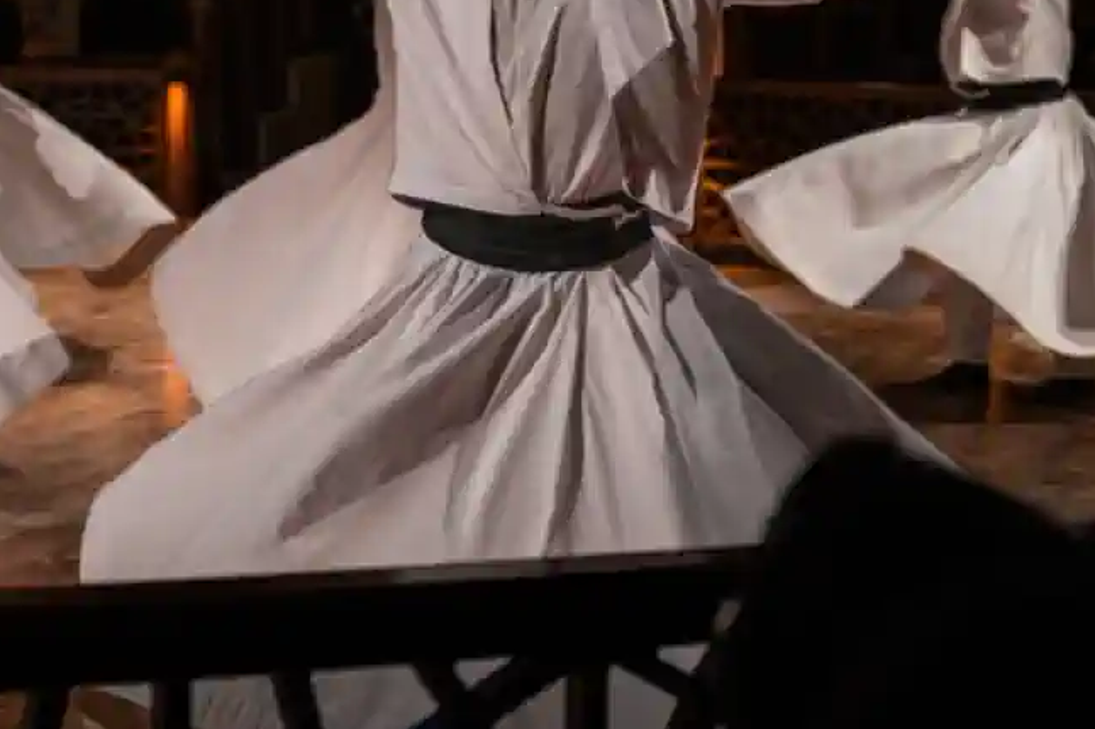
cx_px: 385
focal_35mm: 91
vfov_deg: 14.8
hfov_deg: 22.3
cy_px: 66
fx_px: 2766
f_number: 2.8
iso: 1000
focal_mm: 49
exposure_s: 1/400
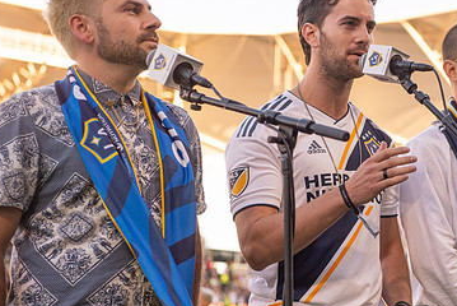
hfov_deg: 18.0
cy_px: 169
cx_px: 350
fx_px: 1436
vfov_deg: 12.1
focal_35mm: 113
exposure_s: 1/500
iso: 160
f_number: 4.5
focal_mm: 70
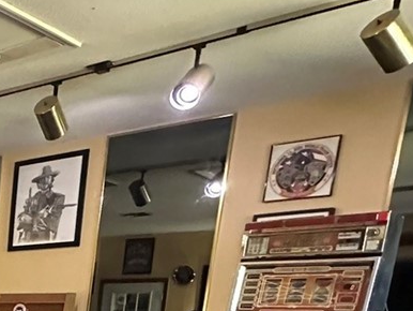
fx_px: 692
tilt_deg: -11.9
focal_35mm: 58
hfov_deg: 23.6
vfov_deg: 21.2
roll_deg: -1.3
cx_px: -260
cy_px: 469
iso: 1250
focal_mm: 2.22
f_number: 2.2
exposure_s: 1/40
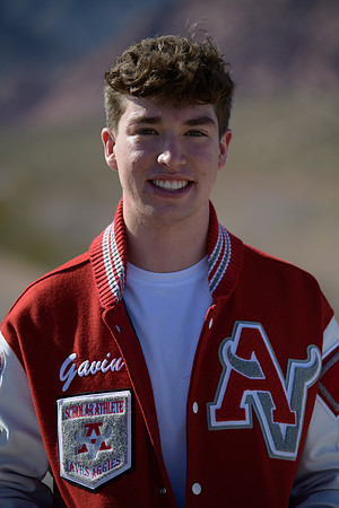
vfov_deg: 15.8
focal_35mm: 130
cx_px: 170
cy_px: 254
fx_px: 1836
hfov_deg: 10.5
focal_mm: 130
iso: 200
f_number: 2.8
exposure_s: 1/5000
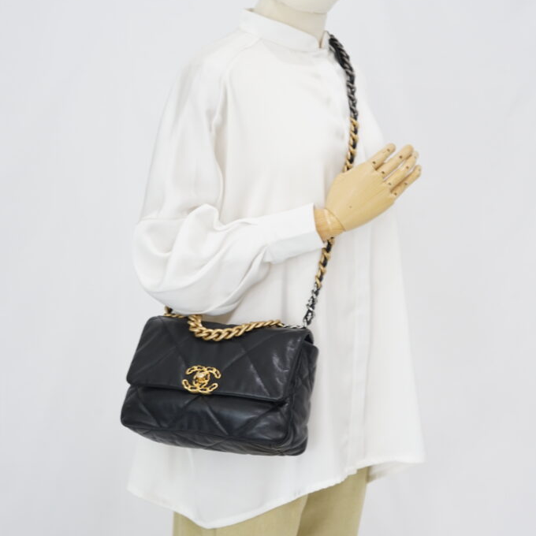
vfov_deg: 26.9
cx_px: 268
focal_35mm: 64
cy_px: 291
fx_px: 1121
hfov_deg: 26.9
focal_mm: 50
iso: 640
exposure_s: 1/8
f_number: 6.3
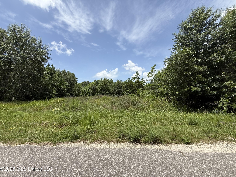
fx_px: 95
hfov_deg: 102.1
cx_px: 118
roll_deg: +0.7
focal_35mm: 14
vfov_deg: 85.7
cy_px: 88
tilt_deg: +6.1
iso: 50
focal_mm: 2.22
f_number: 2.2
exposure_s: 1/2092
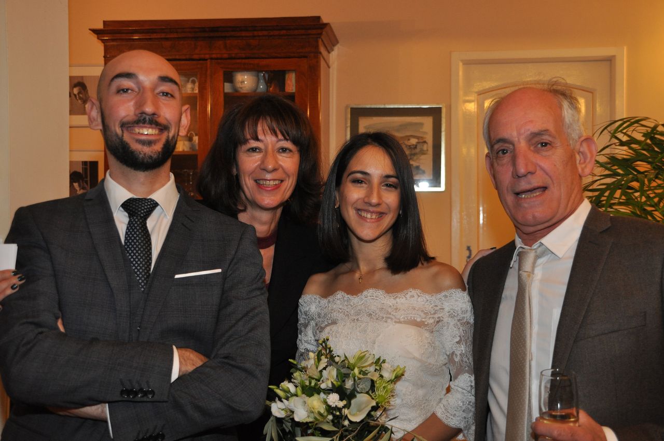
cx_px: 332
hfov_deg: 43.7
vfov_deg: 29.8
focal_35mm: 45
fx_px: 829
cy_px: 220
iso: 800
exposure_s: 1/60
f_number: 4.2
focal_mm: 30
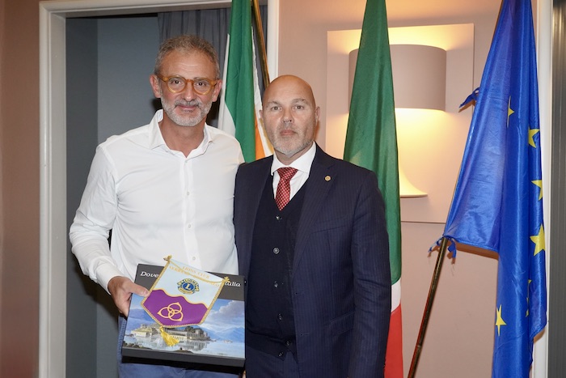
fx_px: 550
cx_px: 283
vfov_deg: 37.9
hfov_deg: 54.4
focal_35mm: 35
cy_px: 189
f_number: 4
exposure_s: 1/125
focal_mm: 35
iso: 6400
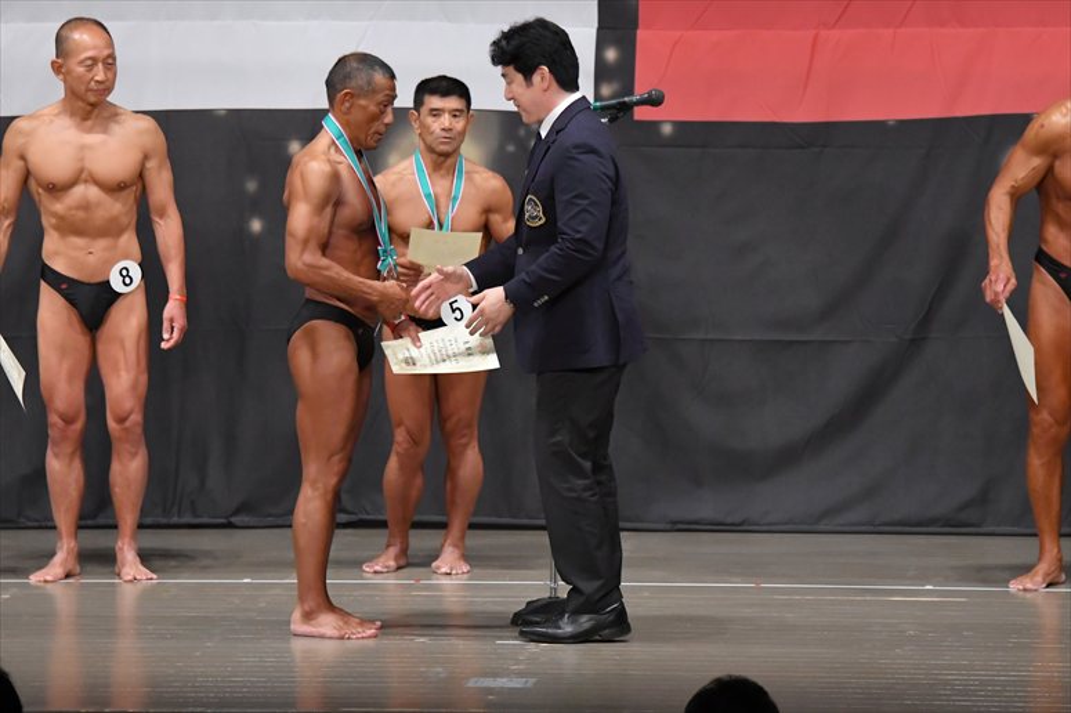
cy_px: 356
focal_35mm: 202
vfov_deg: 6.8
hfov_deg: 10.2
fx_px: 6007
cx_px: 536
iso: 5000
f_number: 5.6
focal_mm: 135
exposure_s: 1/400
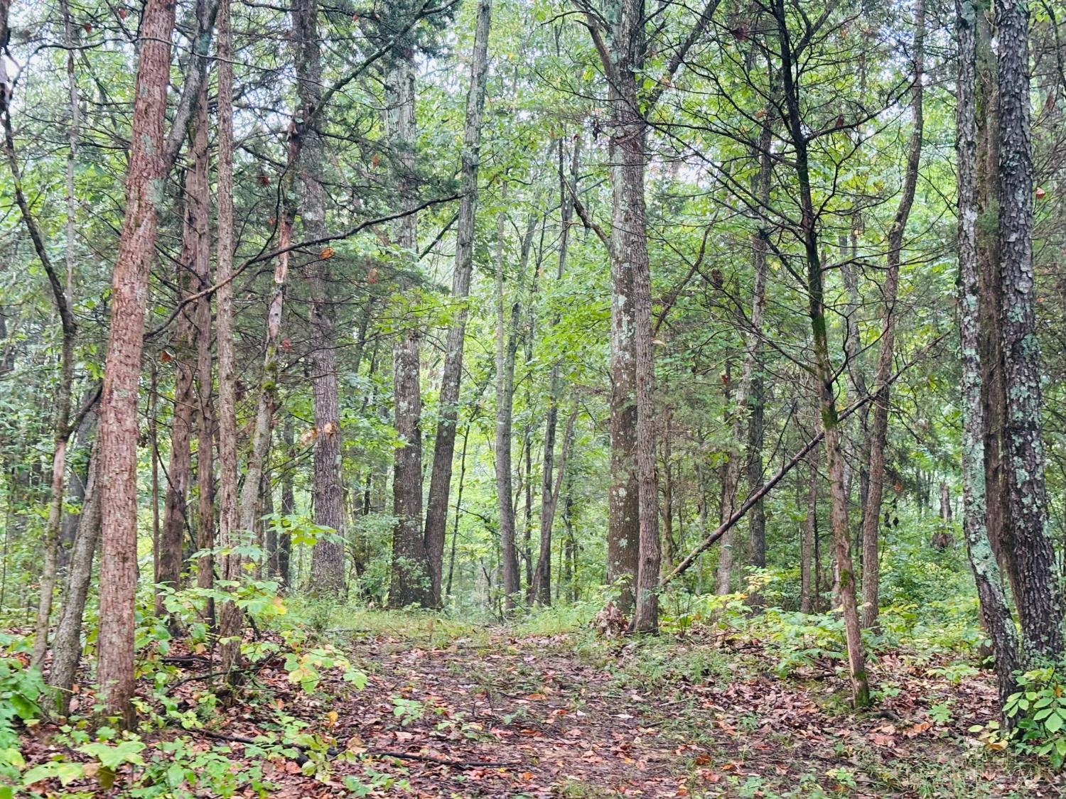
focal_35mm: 52
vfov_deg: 28.0
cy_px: 400
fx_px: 1601
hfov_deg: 36.8
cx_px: 533
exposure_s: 1/40
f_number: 1.6
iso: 160
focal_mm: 5.96
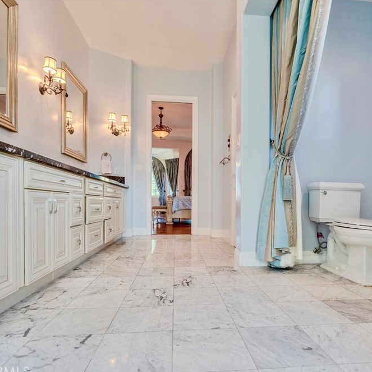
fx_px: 255
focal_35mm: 21
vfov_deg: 72.1
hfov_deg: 69.8
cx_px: 252
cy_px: 188
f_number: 7.1
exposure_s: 1/160
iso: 800
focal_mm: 16
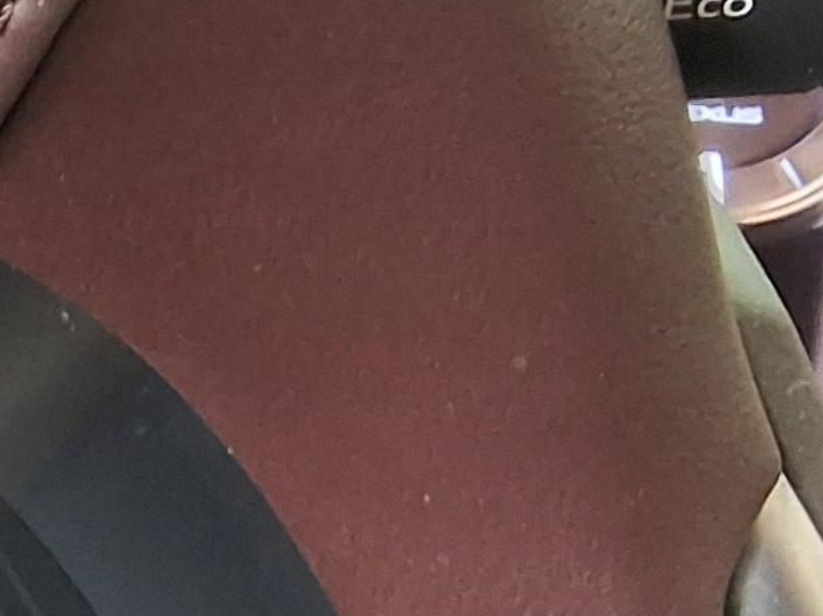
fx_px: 3517
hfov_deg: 11.3
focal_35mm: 148
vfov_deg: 9.8
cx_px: -1107
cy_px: 810
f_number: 1.9
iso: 250
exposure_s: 1/24
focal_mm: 2.91
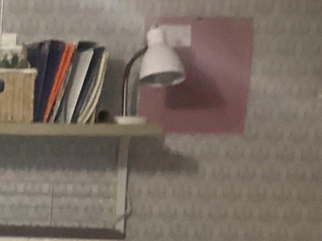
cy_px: 246
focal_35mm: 116
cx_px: -215
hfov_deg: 15.2
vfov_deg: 12.6
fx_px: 1079
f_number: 2.4
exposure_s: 1/60
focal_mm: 3.3
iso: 320
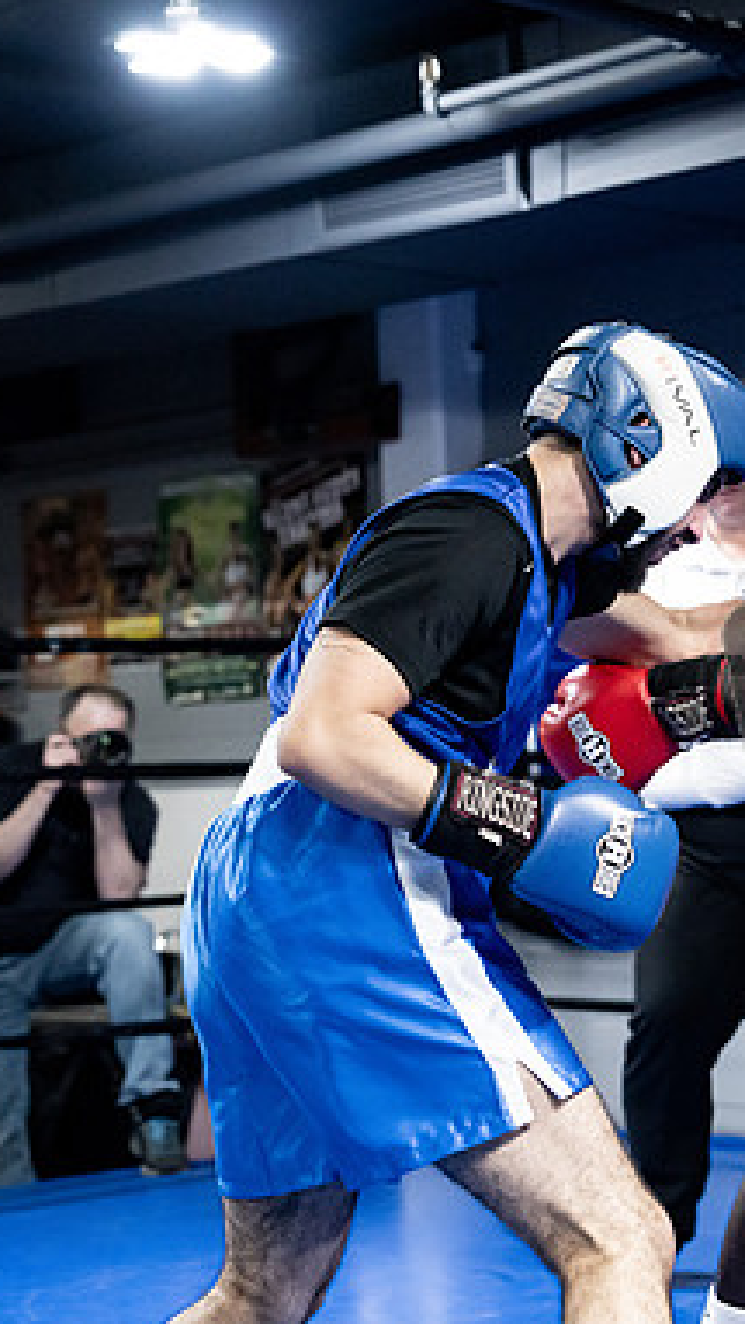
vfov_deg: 24.7
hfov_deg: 13.9
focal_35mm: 86
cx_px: 731
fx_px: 3019
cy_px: 660
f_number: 2.8
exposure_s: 1/1000
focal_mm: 54
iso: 8000
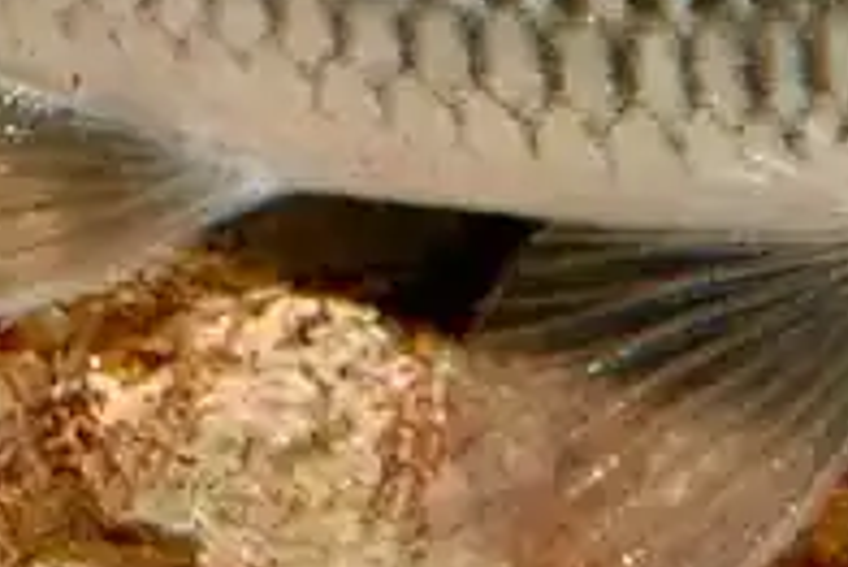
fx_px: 54004
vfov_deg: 0.6
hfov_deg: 0.9
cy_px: -392
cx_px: 52
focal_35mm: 2291
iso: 800
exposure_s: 1/320
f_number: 32
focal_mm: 300
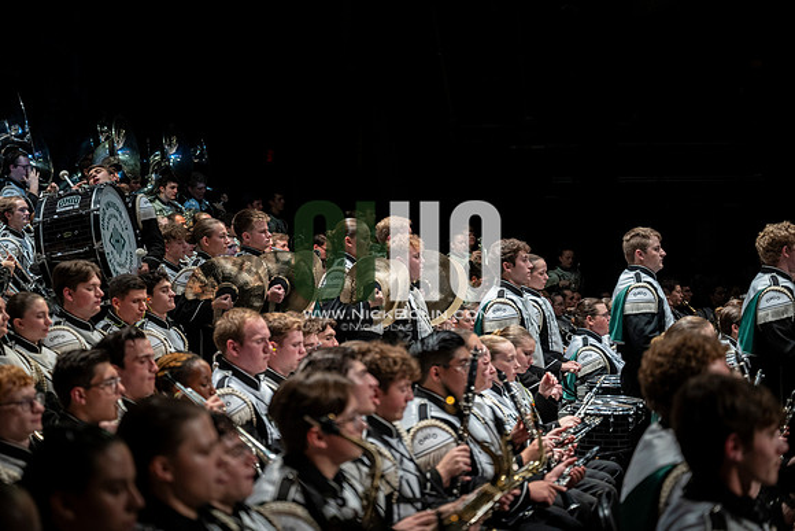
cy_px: 266
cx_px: 398
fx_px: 1546
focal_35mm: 70
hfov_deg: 28.8
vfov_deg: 19.5
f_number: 2.8
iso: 800
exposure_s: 1/500
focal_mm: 70
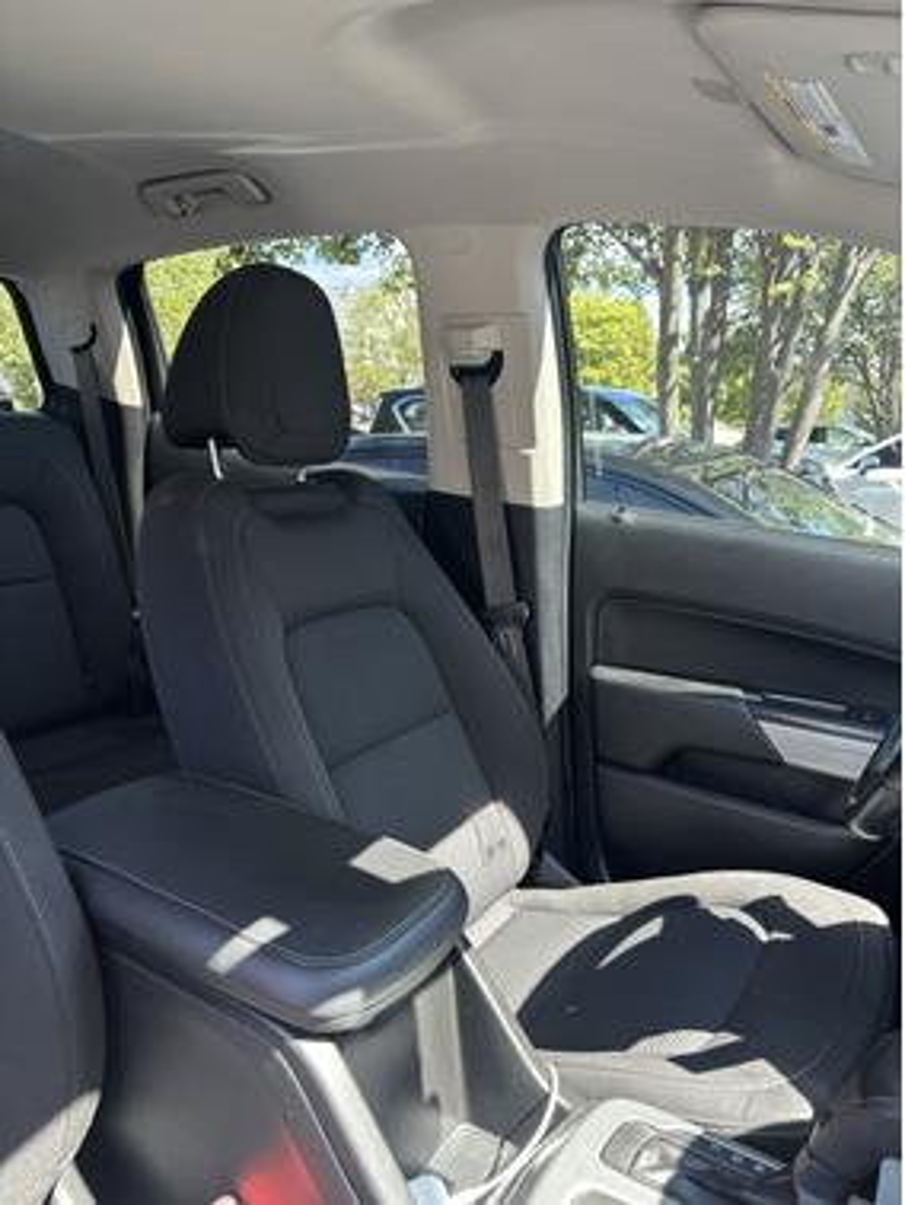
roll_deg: -4.2
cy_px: 602
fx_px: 905
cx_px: 452
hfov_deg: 53.1
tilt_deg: -12.7
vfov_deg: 67.3
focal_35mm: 26
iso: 80
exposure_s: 1/121
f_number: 1.6
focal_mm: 5.96
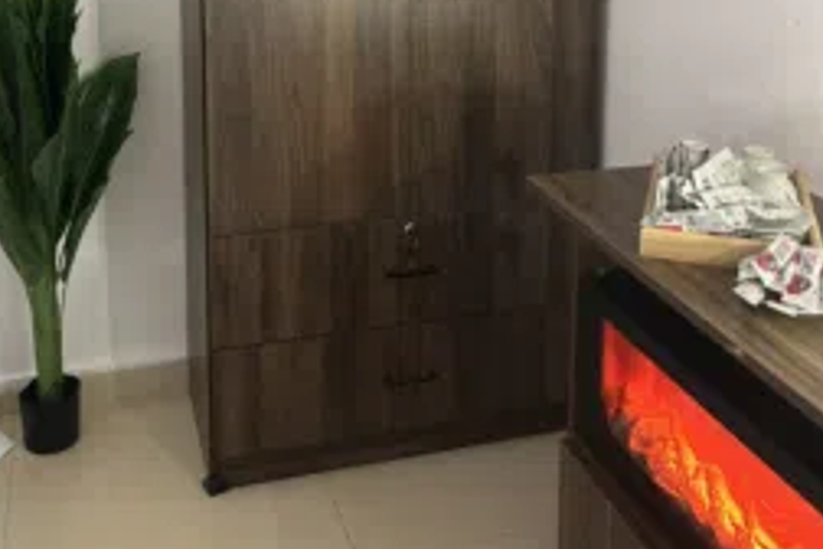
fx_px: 983
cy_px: 3
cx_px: 349
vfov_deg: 29.2
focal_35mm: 43
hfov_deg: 45.3
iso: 400
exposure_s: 1/50
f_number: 1.5
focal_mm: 5.7
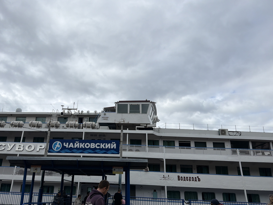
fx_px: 229
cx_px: 111
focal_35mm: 29
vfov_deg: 48.2
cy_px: 112
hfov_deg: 61.2
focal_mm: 6.76
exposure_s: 1/9091
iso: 80
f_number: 1.78
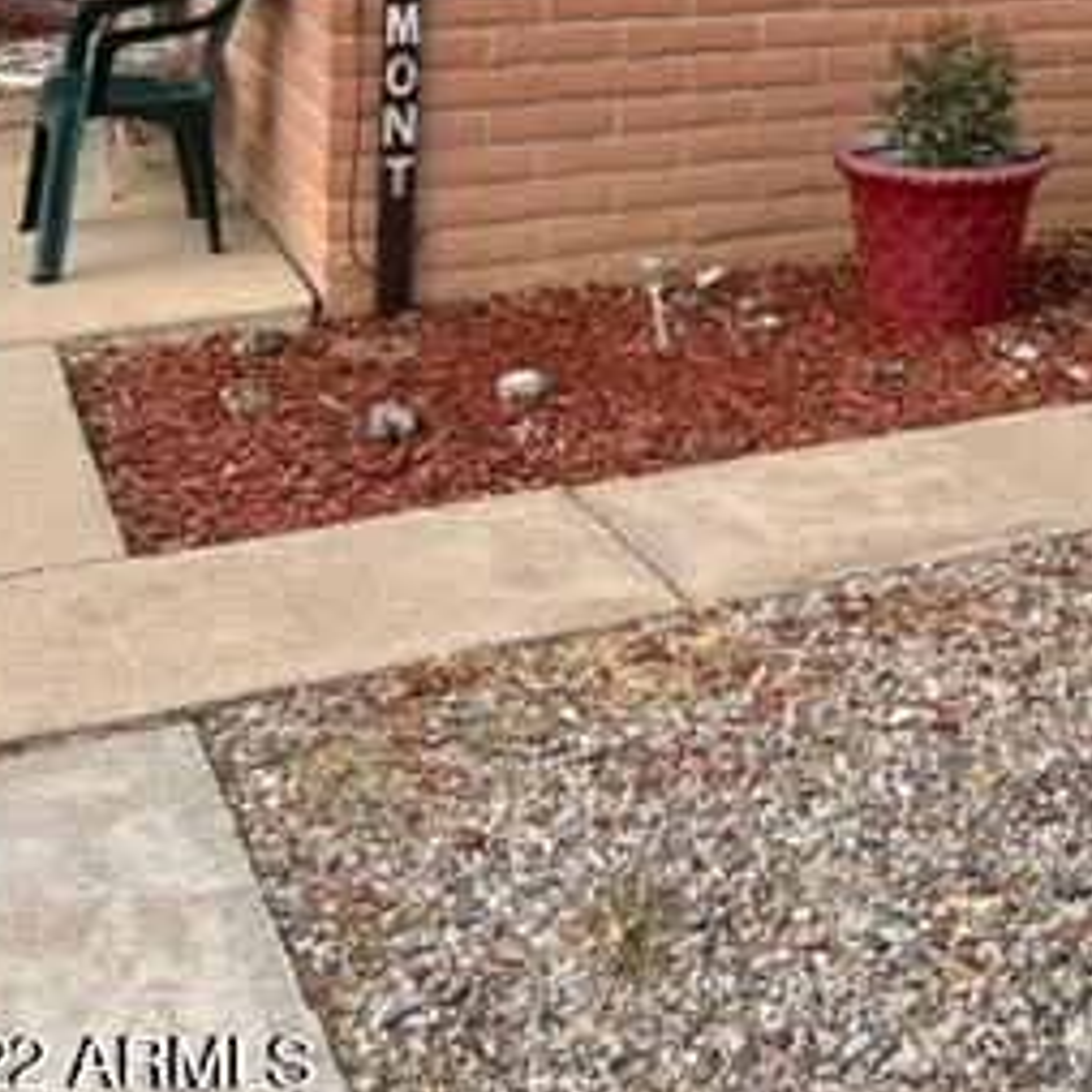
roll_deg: -1.6
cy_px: -193
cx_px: 903
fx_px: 2070
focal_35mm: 58
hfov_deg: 28.8
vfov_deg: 26.5
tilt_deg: -1.1
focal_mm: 5.7
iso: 50
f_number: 1.5
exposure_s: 1/3460
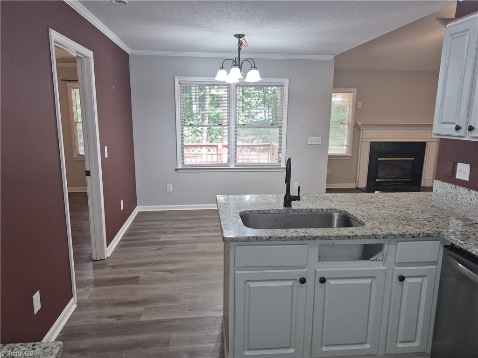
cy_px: 179
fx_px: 318
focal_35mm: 23
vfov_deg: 58.9
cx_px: 239
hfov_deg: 73.9
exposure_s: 1/60
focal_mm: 5.4
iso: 100
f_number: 1.8
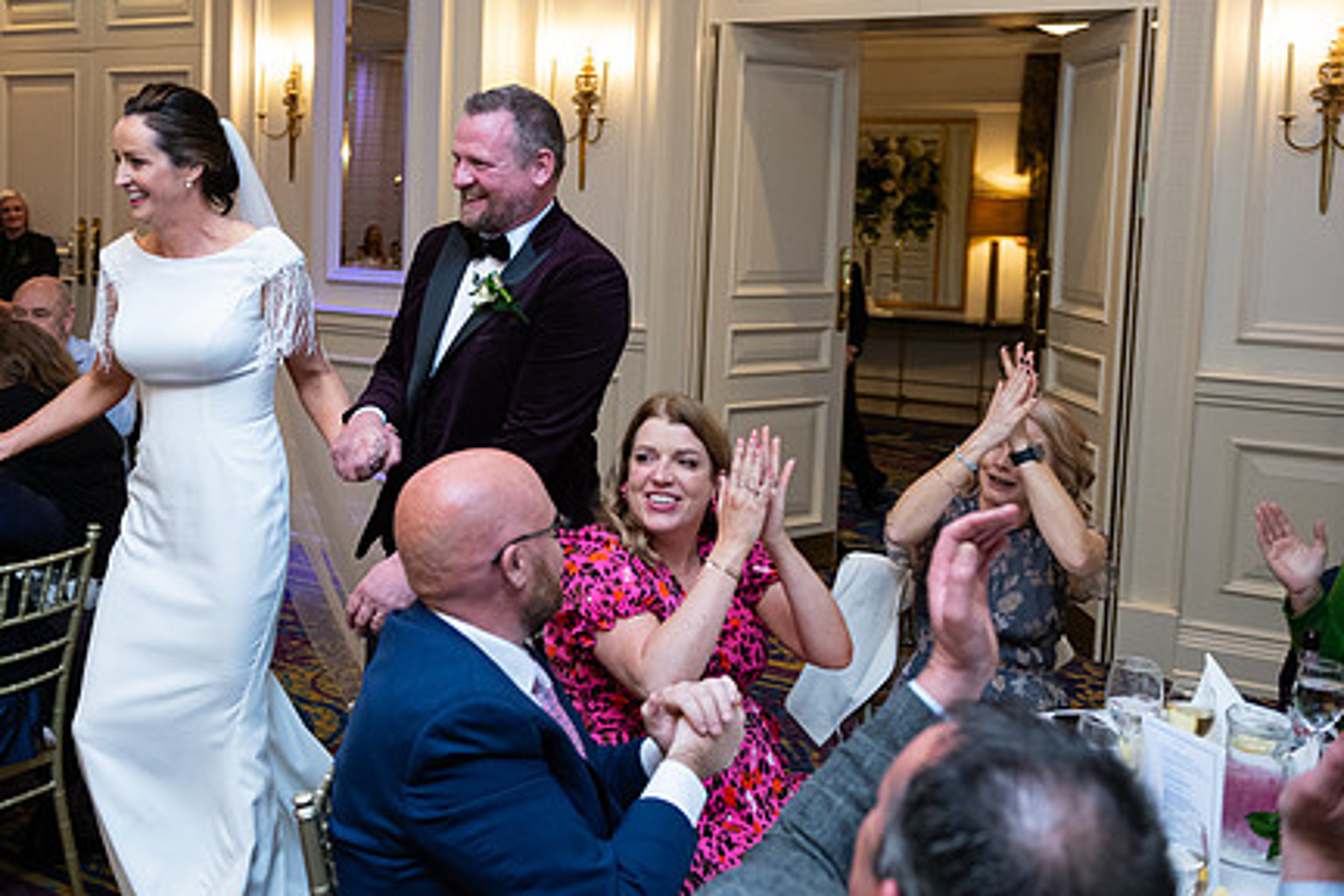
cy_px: 341
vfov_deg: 31.1
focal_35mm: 43
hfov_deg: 44.9
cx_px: 479
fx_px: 1605
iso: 800
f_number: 3.5
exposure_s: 1/160
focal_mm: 32
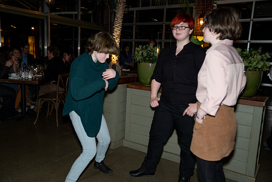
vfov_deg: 43.6
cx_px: 136
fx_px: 227
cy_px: 91
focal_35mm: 30
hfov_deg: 61.9
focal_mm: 30
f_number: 2.8
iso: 2500
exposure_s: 1/250
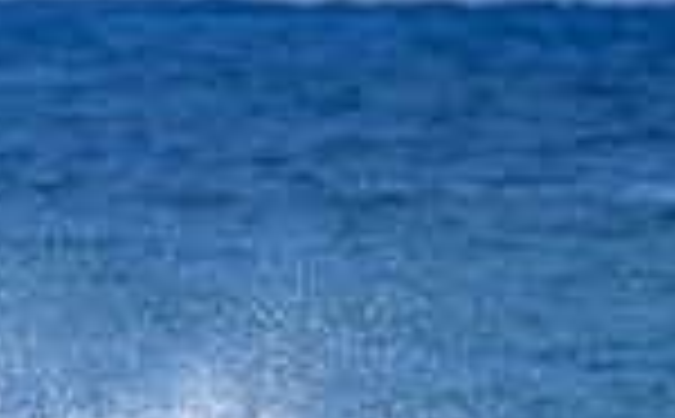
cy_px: 699
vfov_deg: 0.5
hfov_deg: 0.8
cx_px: -171
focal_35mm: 2570
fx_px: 47172
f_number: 11
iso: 800
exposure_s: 1/2000
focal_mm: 650
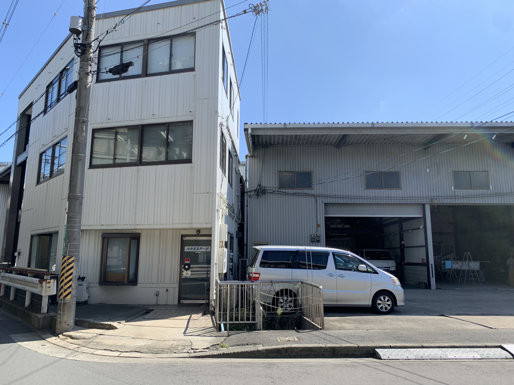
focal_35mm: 26
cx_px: 257
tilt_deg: +9.9
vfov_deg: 53.1
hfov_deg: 67.3
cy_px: 192
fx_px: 386
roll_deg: -1.3
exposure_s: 1/1136
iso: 25
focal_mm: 4.25
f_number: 1.8
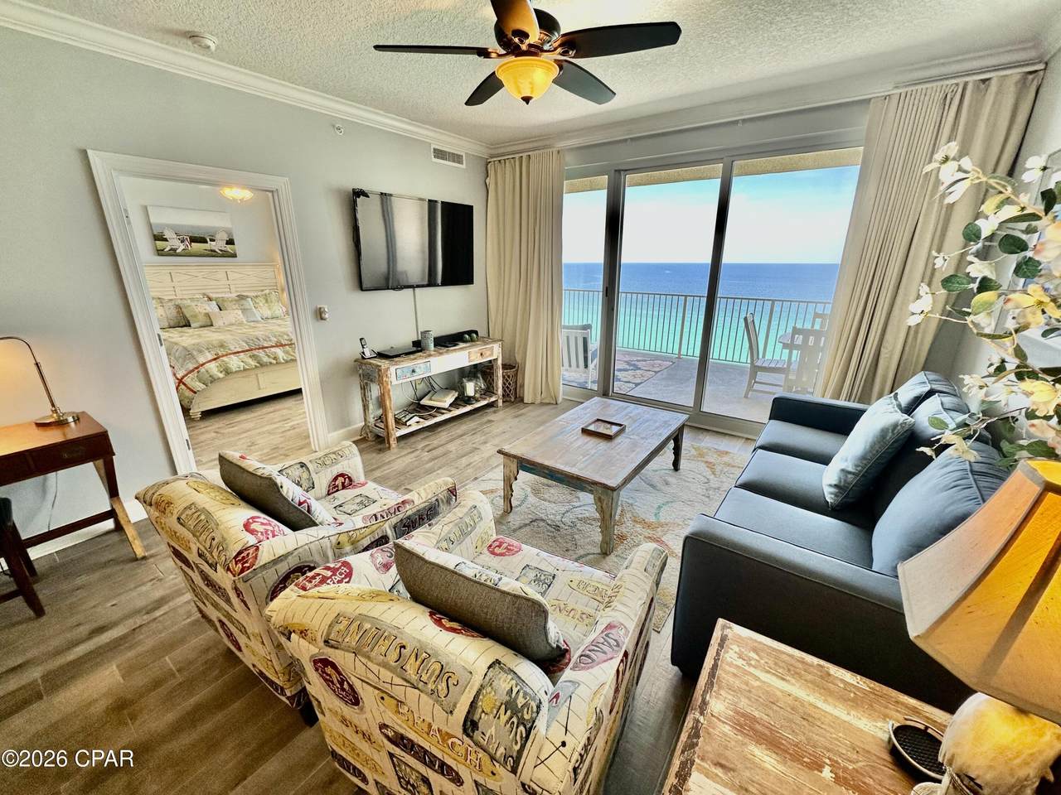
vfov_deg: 85.7
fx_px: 429
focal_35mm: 14
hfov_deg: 102.1
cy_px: 398
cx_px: 530
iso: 64
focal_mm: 2.22
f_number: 2.2
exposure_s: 1/120
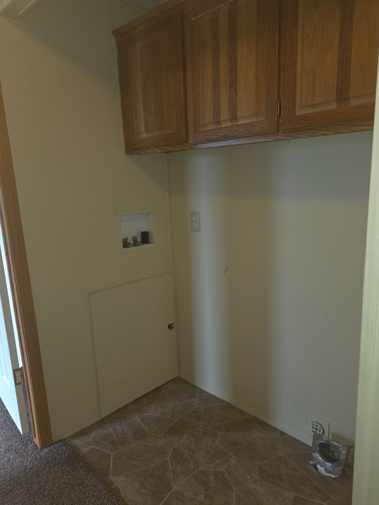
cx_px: 196
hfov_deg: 56.8
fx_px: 350
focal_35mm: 24
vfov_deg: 71.6
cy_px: 258
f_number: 1.7
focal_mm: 6.3
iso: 320
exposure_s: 1/40
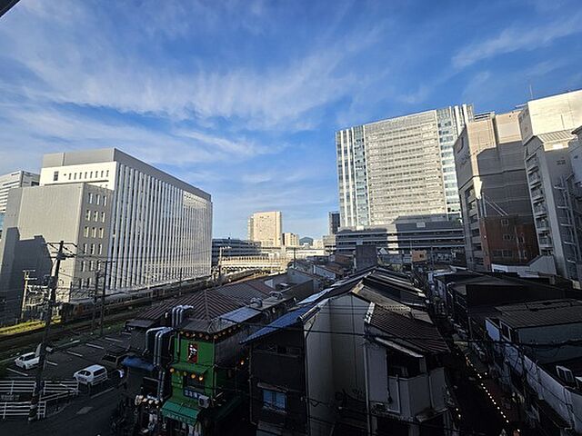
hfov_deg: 106.2
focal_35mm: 13
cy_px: 218
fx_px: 219
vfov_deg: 89.9
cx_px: 291
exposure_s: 1/1120
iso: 50
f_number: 2.2
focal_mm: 2.2
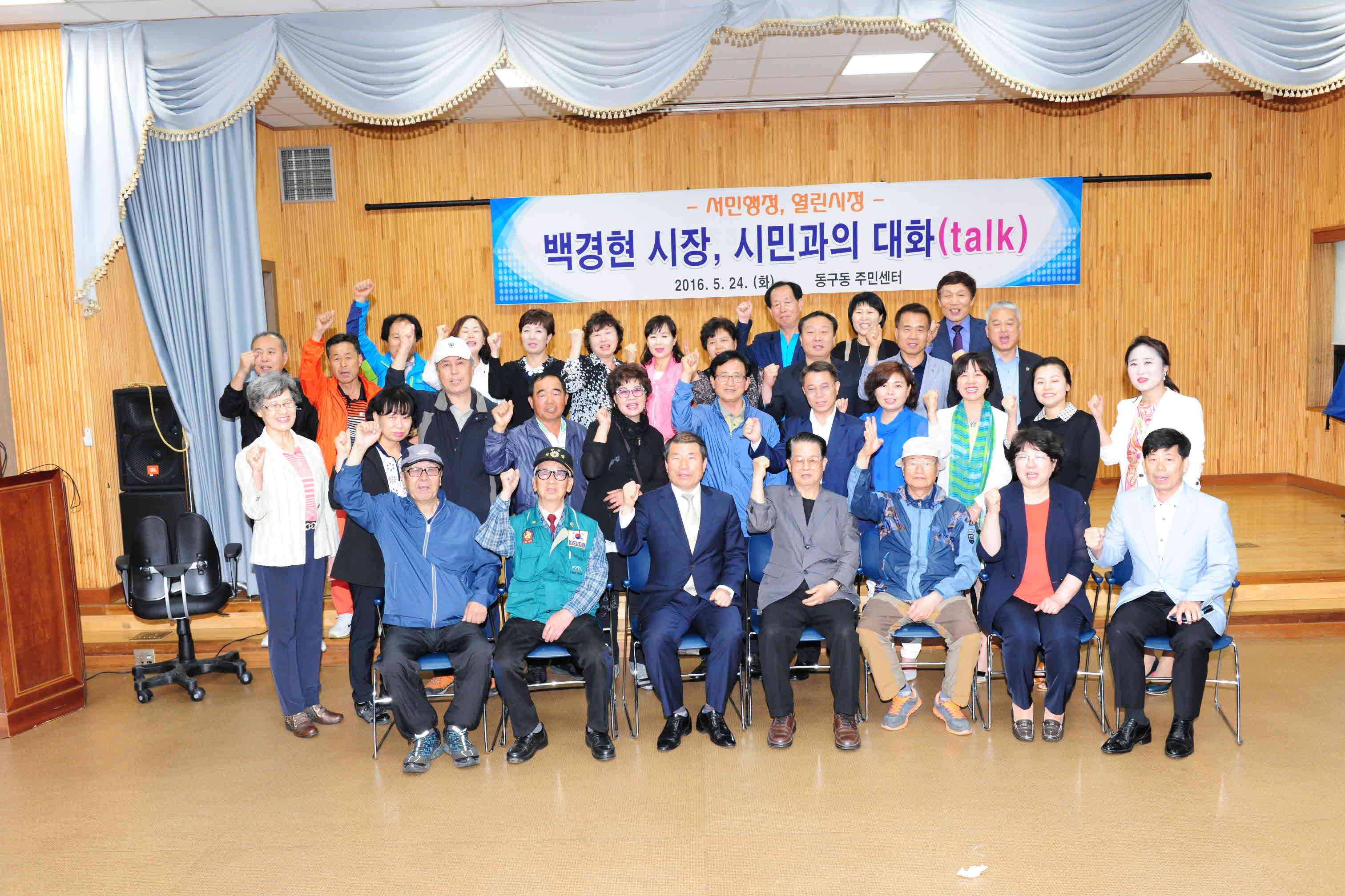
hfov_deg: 60.3
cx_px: 672
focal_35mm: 31
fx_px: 1158
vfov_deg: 42.3
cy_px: 448
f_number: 7.1
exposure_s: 1/60
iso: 1600
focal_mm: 31
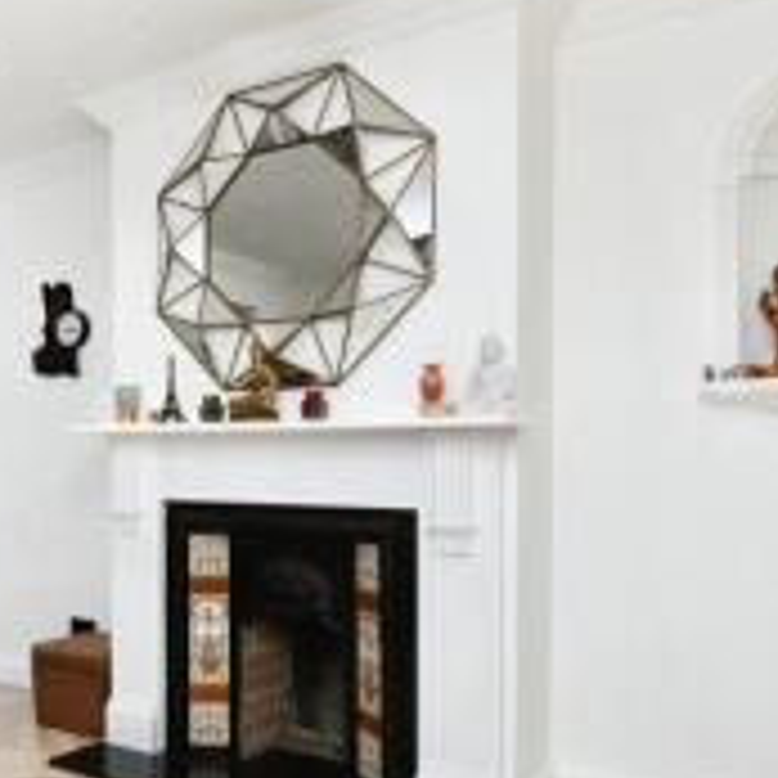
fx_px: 890
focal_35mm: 35
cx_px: 76
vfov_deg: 46.7
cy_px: 501
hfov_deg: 43.2
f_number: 9
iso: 800
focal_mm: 15
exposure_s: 1/60
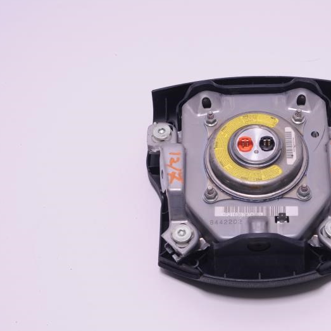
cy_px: 164
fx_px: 801
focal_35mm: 74
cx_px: 239
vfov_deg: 23.4
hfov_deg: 23.2
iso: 400
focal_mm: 38
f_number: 14
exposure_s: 1/250
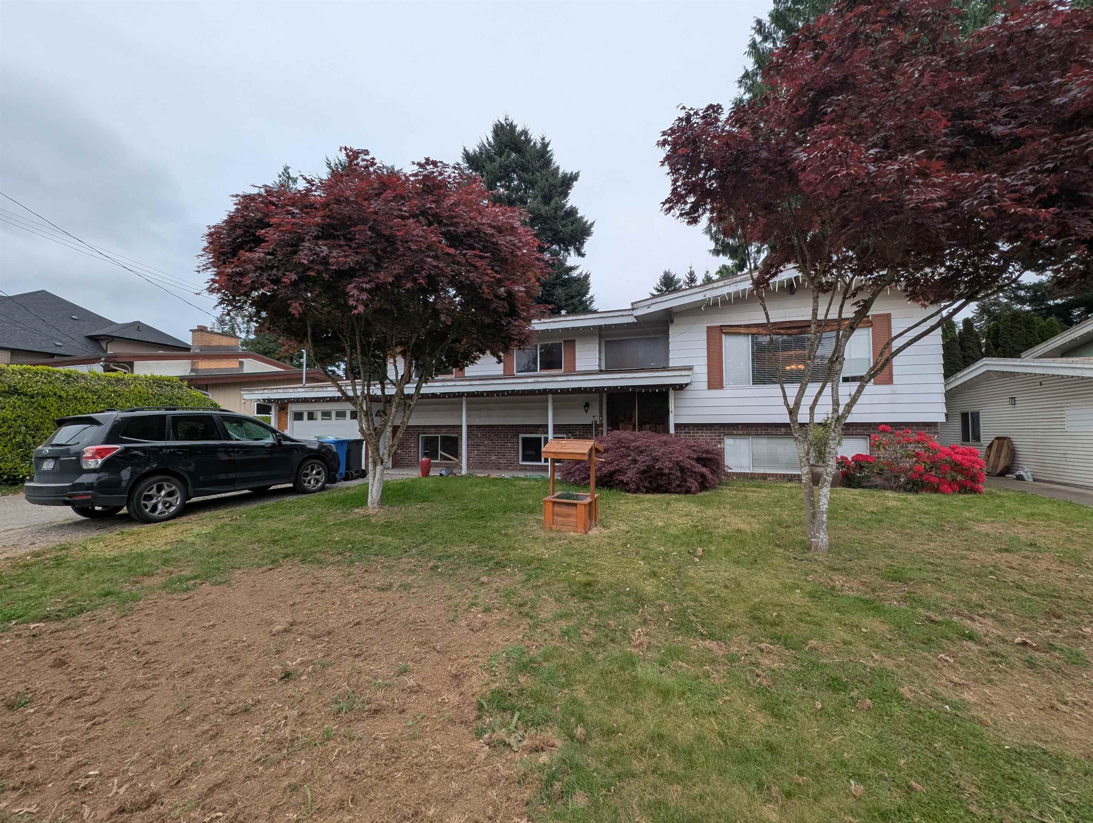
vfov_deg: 90.1
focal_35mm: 13
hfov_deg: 106.1
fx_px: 411
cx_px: 546
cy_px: 412
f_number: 2.2
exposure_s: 1/521
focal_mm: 1.95
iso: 48
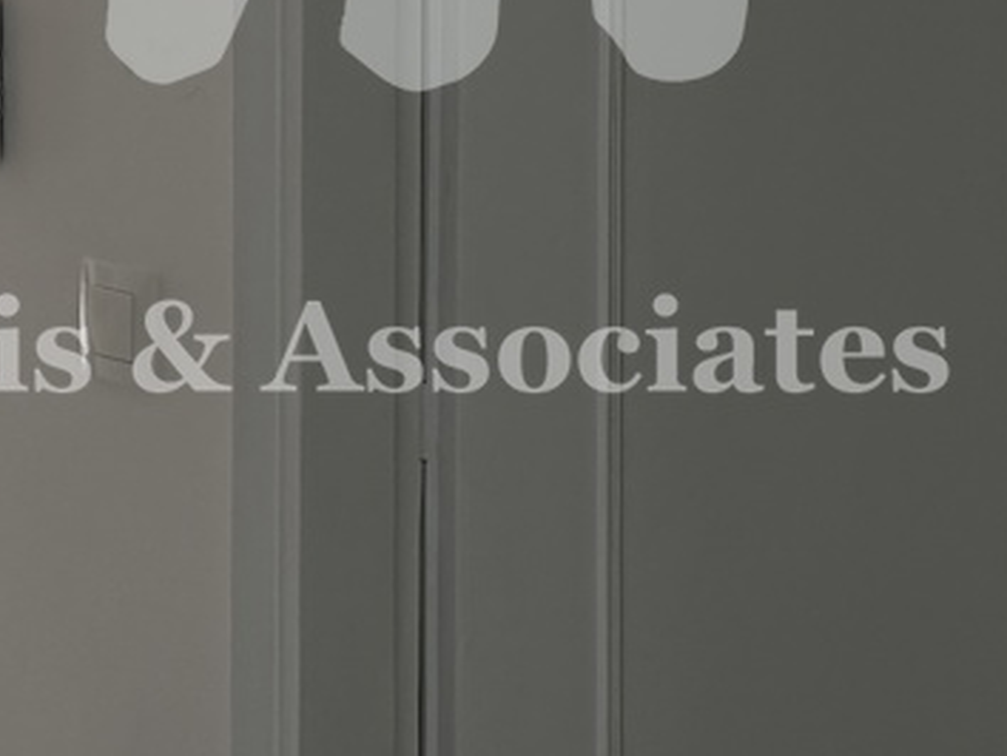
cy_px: -267
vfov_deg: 11.1
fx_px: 3784
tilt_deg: -1.6
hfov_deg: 15.1
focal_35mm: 130
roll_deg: +0.2
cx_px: 228
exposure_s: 1/228
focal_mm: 6.76
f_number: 1.78
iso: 80
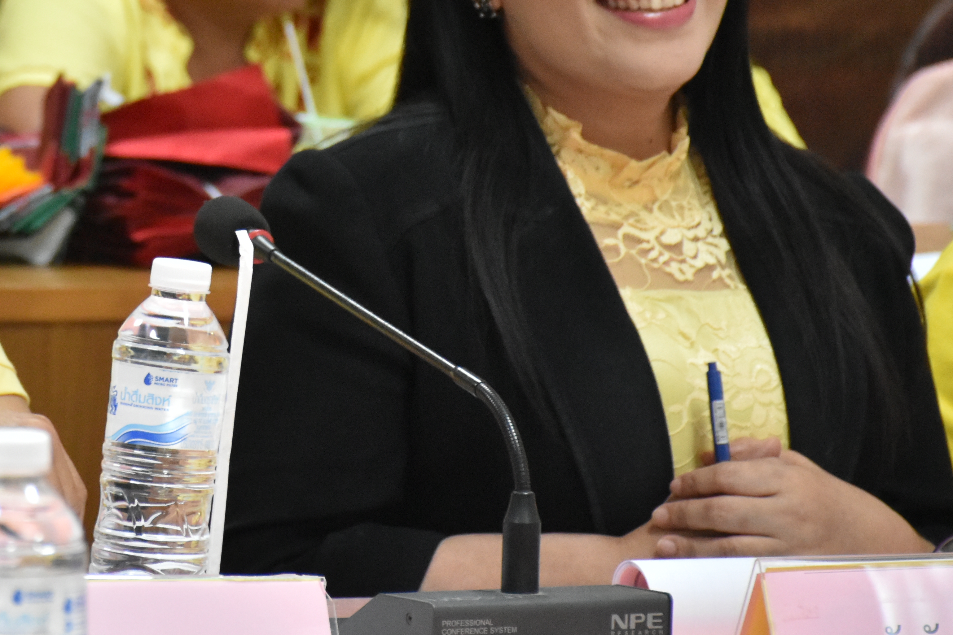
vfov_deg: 4.9
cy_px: 87
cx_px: 110
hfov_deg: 7.4
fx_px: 7358
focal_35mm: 278
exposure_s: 1/125
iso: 2500
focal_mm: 95
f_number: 5.3
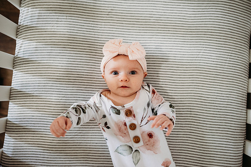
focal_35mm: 24
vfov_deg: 53.2
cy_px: 84
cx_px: 126
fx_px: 167
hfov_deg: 73.7
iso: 1600
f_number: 2.5
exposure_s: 1/200
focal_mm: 24
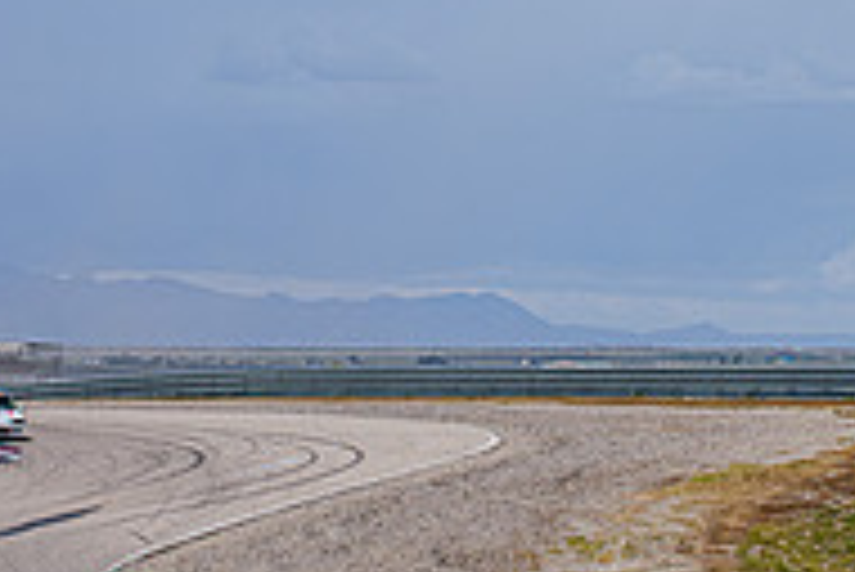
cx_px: 378
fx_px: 7392
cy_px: 160
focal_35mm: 311
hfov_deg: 6.6
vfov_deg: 4.4
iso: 125
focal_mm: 102
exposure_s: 1/1000
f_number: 6.3
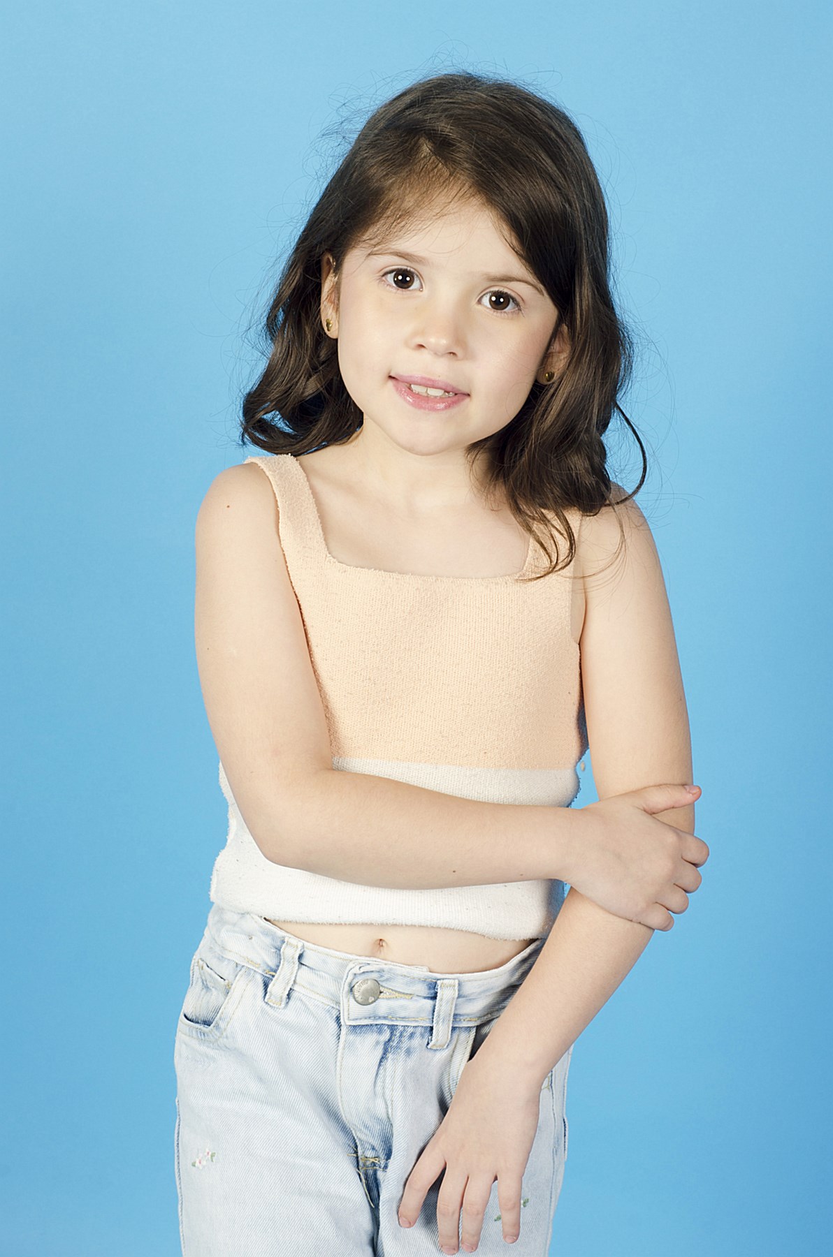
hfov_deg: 18.1
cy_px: 628
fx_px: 2615
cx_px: 416
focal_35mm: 75
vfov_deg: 27.0
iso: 200
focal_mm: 50
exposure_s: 1/125
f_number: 9
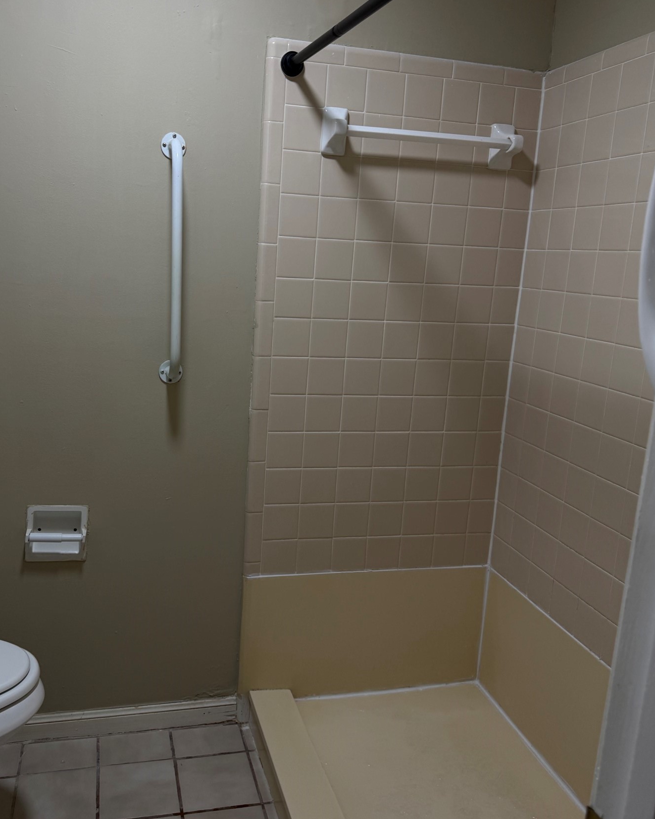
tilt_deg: -10.3
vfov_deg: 60.4
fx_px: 703
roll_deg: -3.1
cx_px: 284
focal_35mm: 29
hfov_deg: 49.8
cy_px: 399
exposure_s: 1/120
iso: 100
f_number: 1.78
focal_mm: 6.76
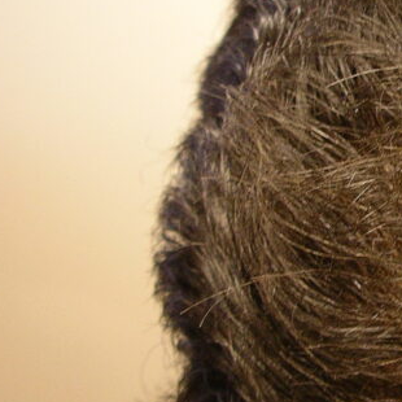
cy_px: 171
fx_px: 1419
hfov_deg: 15.2
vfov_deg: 16.1
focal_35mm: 108
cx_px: 564
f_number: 2.8
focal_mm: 7.8
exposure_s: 1/18
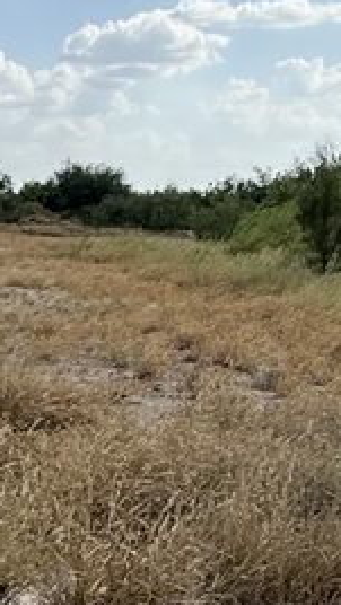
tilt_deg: -17.8
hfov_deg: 12.7
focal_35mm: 82
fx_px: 1316
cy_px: 612
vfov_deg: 24.6
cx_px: -373
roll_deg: -0.2
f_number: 2.2
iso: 50
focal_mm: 2.22
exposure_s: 1/2024
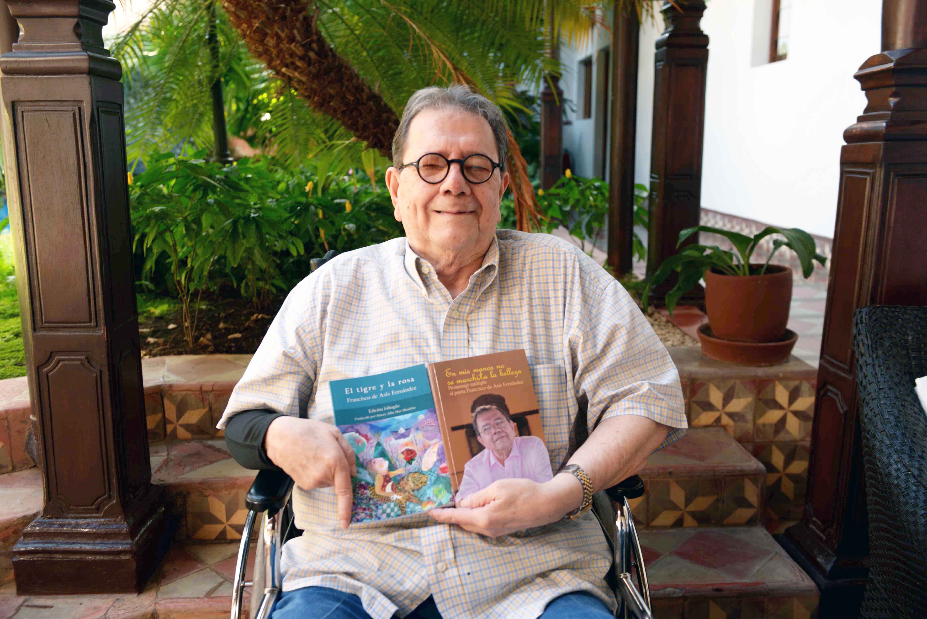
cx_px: 464
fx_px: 824
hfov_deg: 58.7
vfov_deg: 41.1
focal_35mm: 32
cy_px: 310
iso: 200
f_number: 8
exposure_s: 1/100
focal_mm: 32
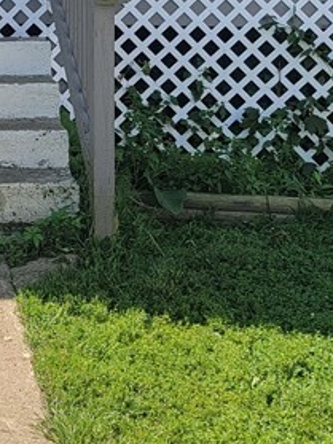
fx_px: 1130
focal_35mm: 88
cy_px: -62
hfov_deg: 16.0
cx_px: -88
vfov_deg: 21.0
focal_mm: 6.7
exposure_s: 1/550
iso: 16
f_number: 1.8
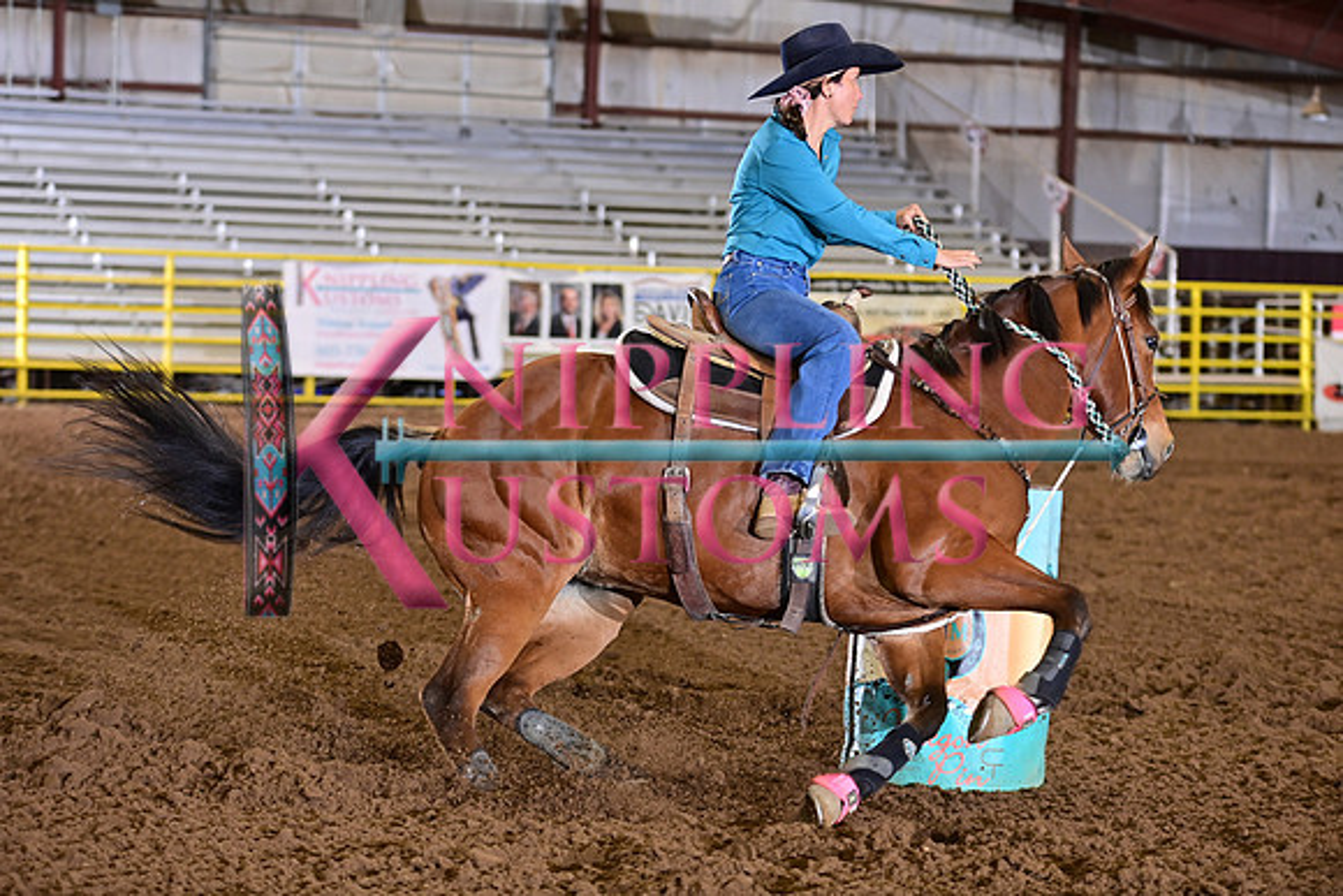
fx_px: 3731
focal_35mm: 100
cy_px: 448
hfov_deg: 20.4
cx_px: 672
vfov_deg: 13.7
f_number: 3.2
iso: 1250
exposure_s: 1/200
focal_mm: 100
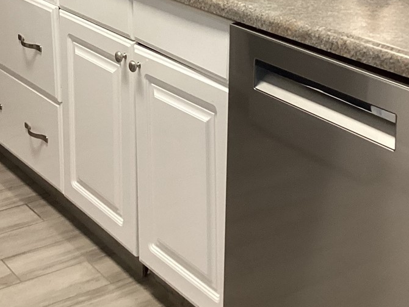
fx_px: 875
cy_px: -32
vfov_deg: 19.1
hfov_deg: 26.3
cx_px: 234
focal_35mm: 74
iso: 160
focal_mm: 3.3
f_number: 2.4
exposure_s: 1/60
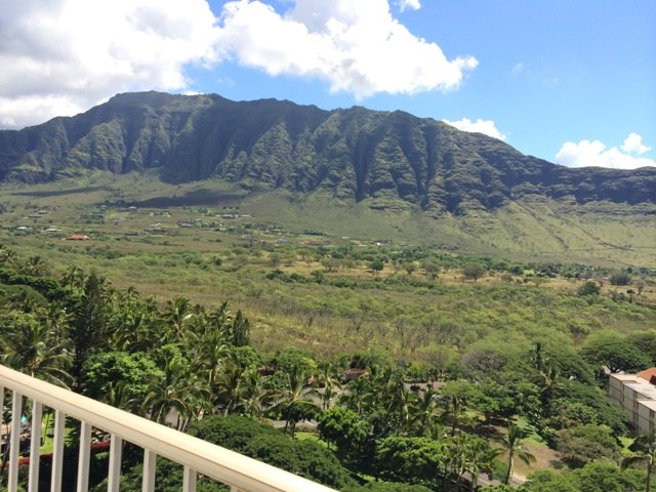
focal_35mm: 30
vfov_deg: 46.8
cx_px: 328
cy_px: 246
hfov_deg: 60.0
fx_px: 569
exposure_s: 1/2564
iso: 64
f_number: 2.2
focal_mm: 4.12
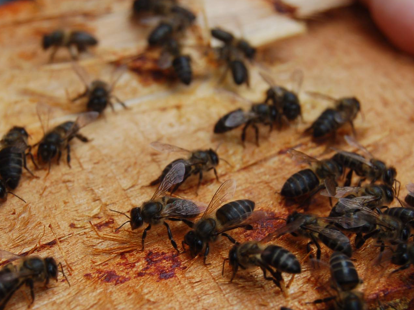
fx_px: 1029
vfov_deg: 17.1
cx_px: 180
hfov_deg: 22.7
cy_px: 193
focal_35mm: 86
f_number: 8
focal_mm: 38
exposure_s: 1/200
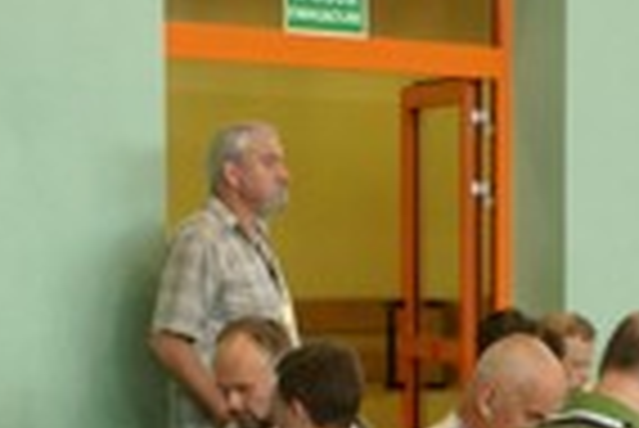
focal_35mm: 177
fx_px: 3145
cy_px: 861
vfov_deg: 7.5
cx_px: 783
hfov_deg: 11.4
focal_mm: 24
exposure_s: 1/60
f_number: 5.6
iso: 400
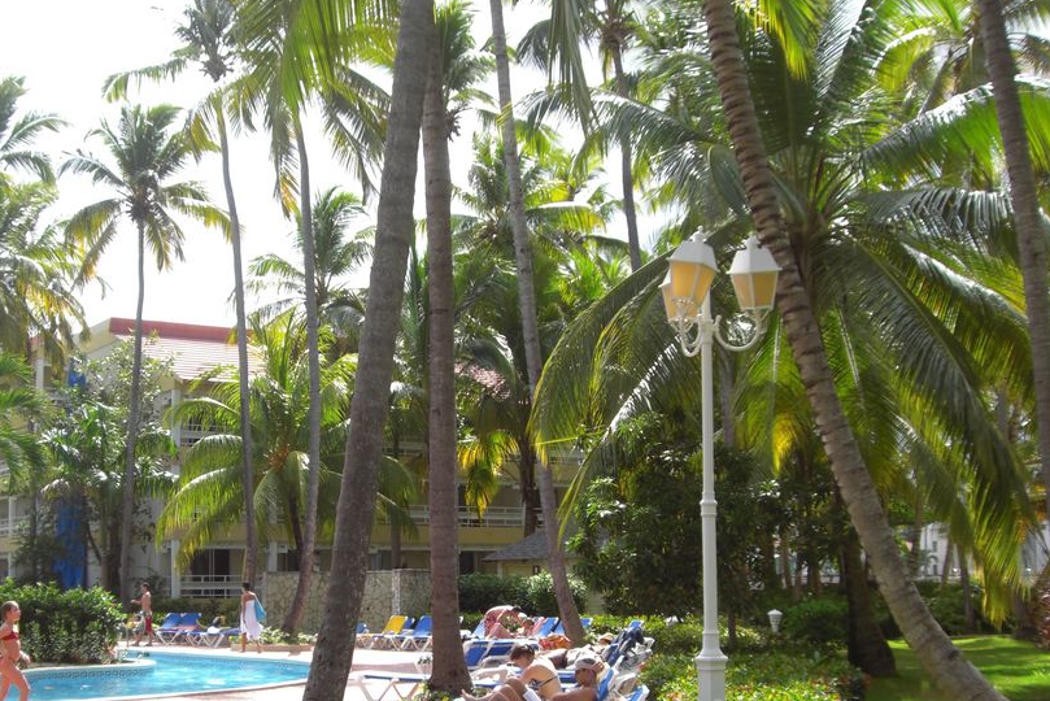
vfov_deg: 26.8
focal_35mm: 50
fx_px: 1459
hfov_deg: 39.5
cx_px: 433
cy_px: 483
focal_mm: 6.2
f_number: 2.7
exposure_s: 1/640
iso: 64
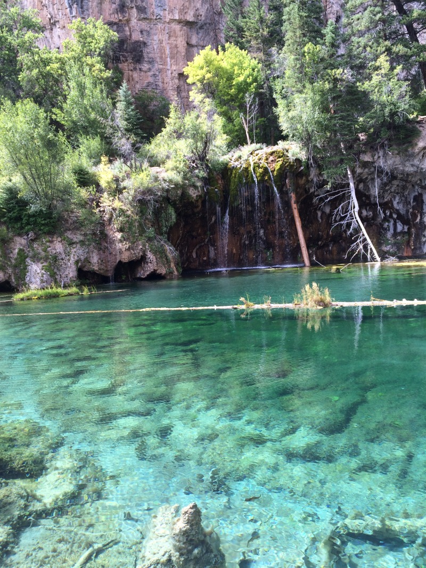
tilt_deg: -5.7
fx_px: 476
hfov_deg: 48.2
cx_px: 213
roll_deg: +3.5
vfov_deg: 61.6
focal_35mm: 29
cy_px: 284
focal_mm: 4.15
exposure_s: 1/181
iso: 32
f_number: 2.2
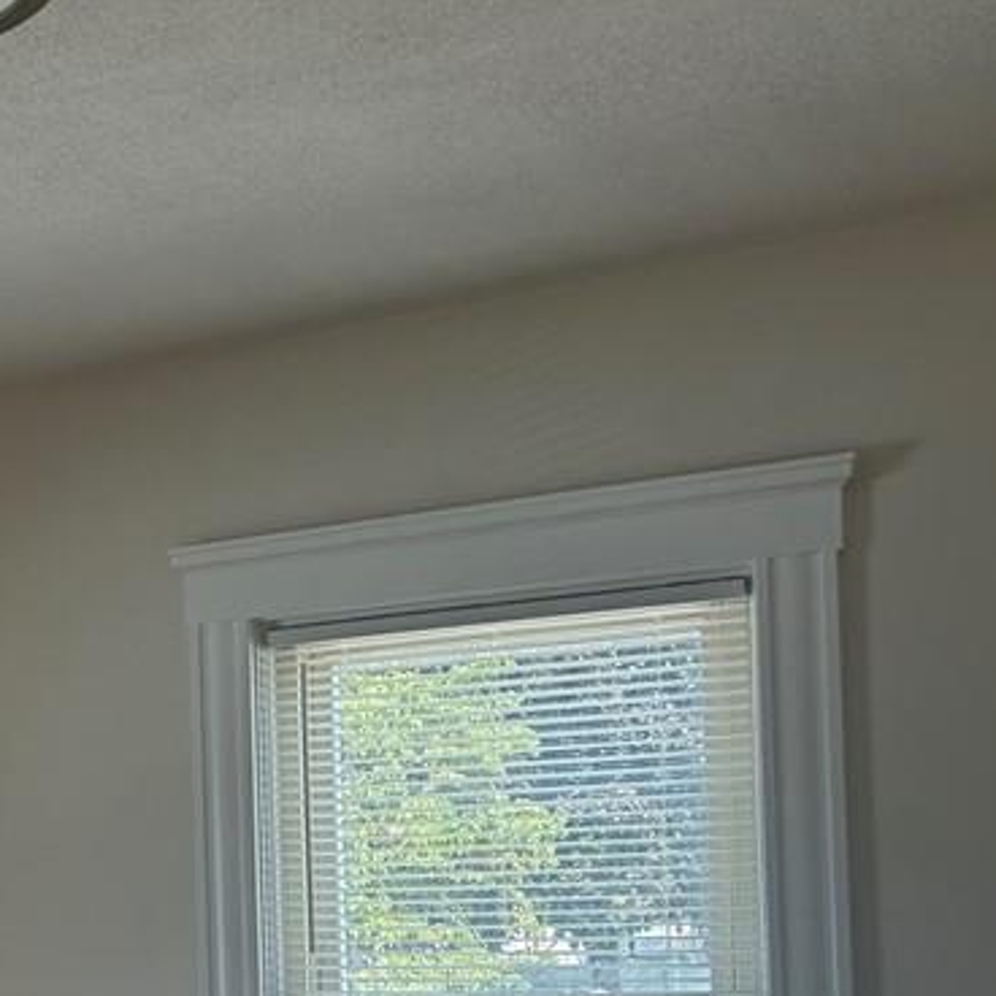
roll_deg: +1.0
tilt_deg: +0.9
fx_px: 2083
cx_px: -309
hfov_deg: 23.6
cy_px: 882
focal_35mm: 64
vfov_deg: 26.1
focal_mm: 5.7
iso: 50
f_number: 1.5
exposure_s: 1/302
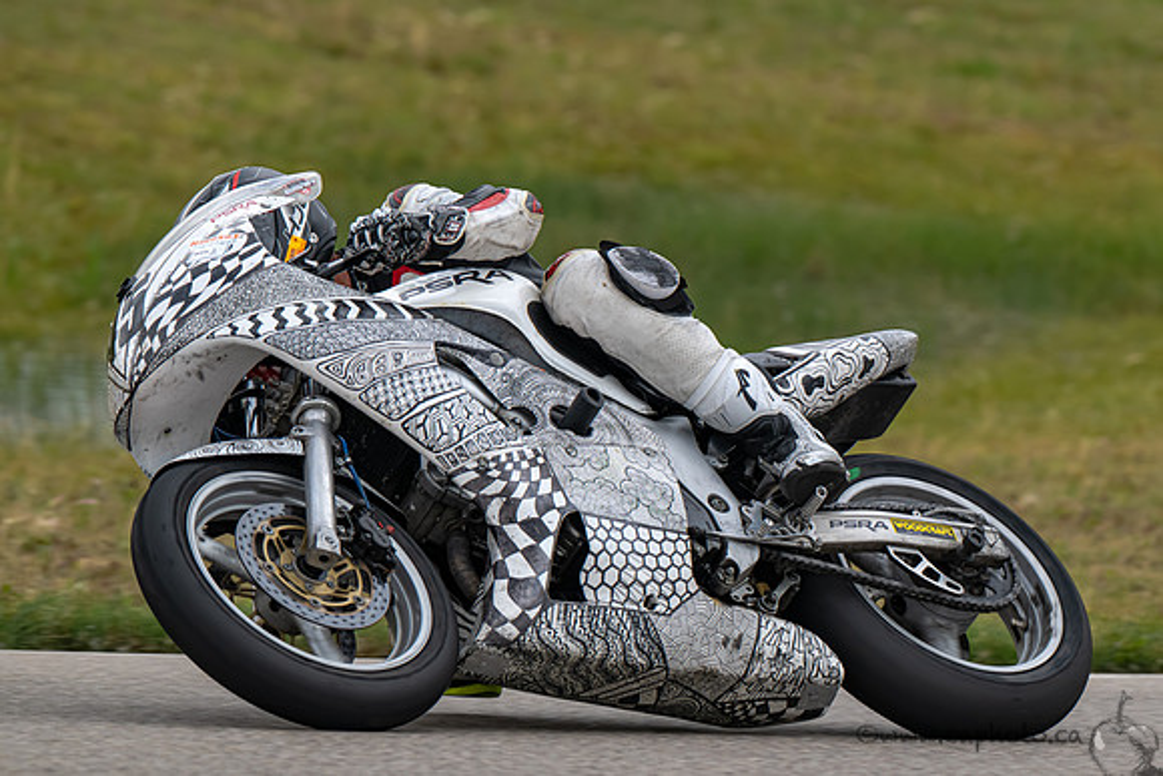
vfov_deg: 3.2
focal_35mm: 436
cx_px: 818
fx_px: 14099
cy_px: 388
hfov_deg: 4.7
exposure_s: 1/1250
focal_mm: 310
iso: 400
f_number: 6.3
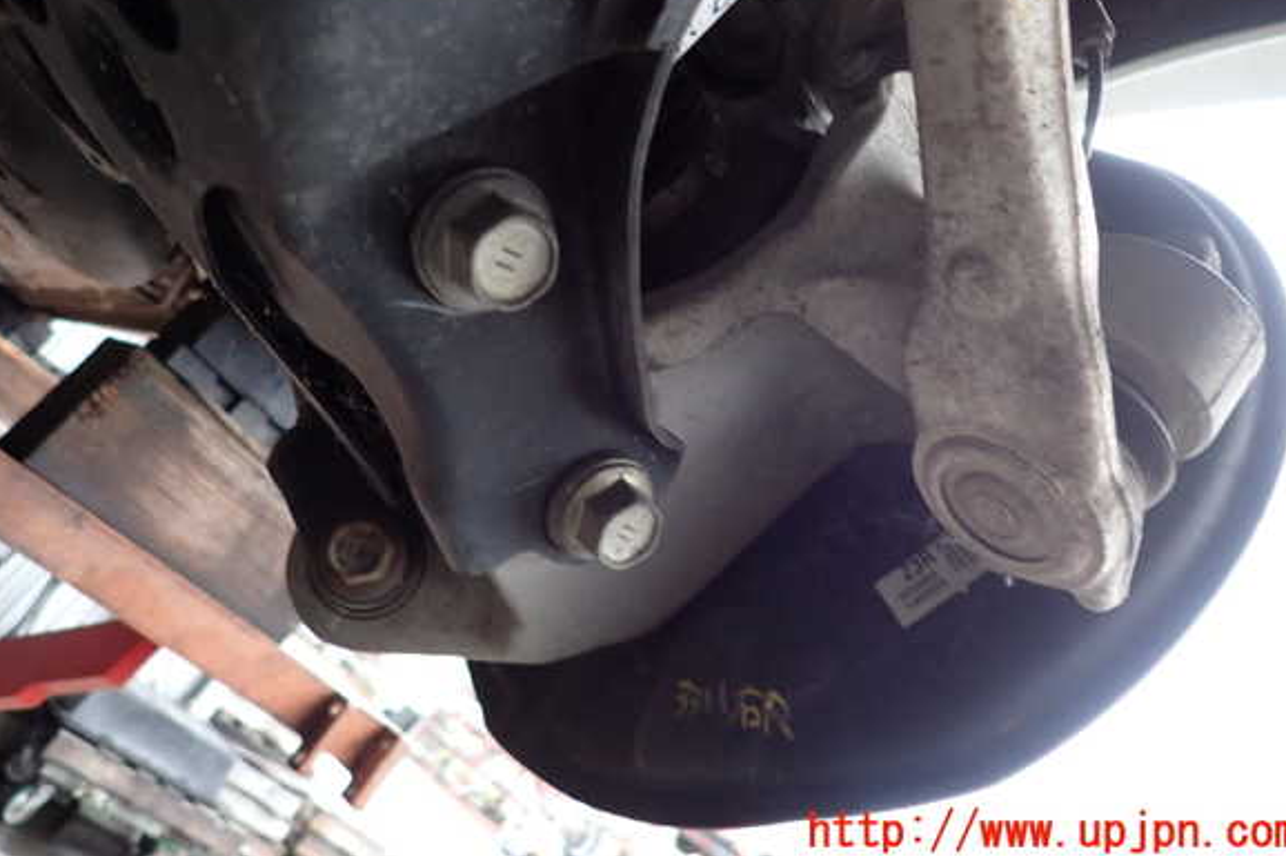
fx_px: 964
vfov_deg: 47.7
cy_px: 360
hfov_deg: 67.4
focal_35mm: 27
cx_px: 643
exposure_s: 1/50
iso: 200
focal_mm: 4.5
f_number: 2
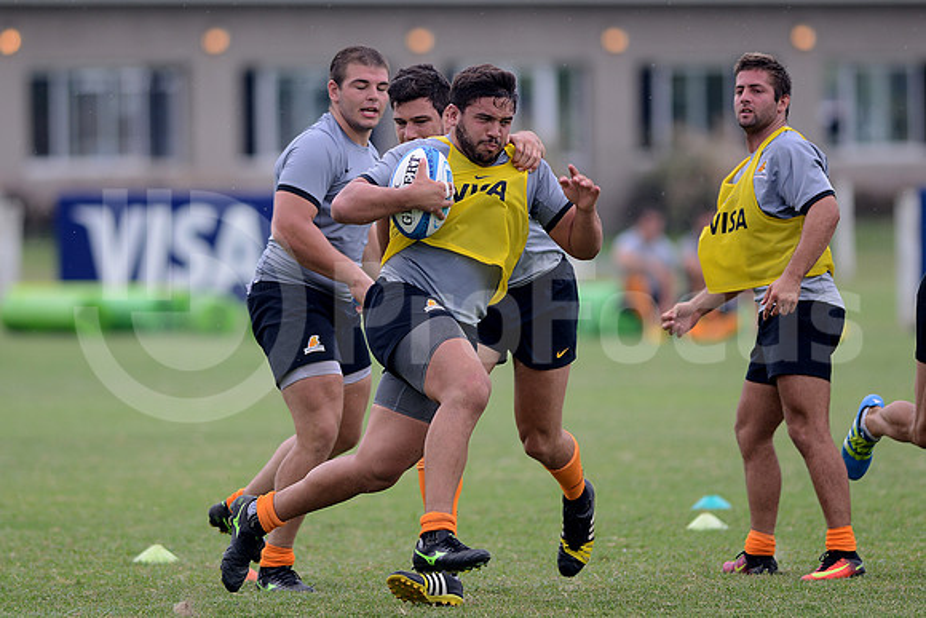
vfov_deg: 4.6
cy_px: 309
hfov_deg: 6.9
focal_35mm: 300
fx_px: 7718
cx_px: 463
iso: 200
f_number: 2.8
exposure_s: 1/1000
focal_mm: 300
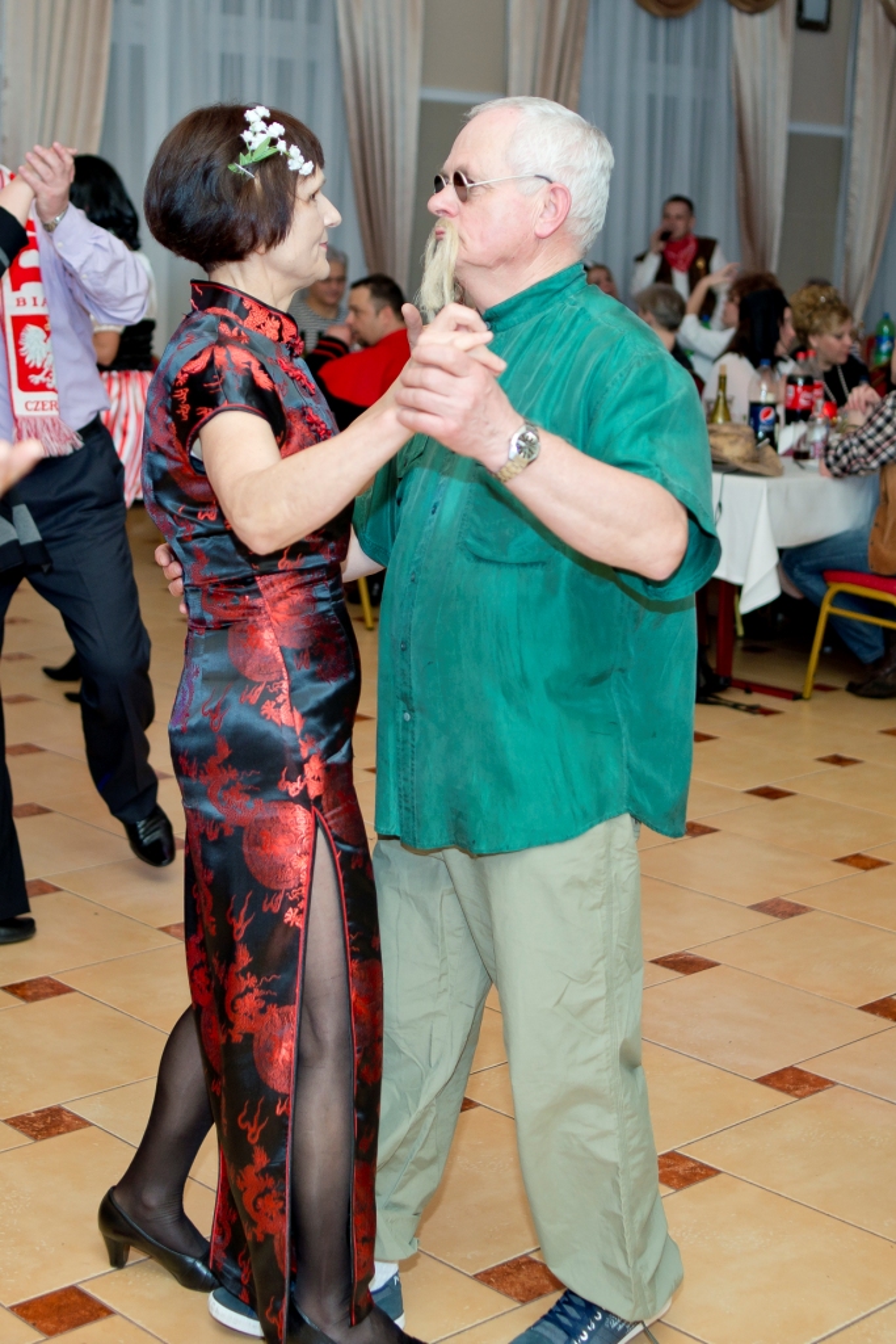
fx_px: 1306
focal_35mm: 35
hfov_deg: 37.9
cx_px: 448
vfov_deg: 54.4
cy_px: 672
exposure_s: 1/320
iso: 320
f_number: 2.8
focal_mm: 35
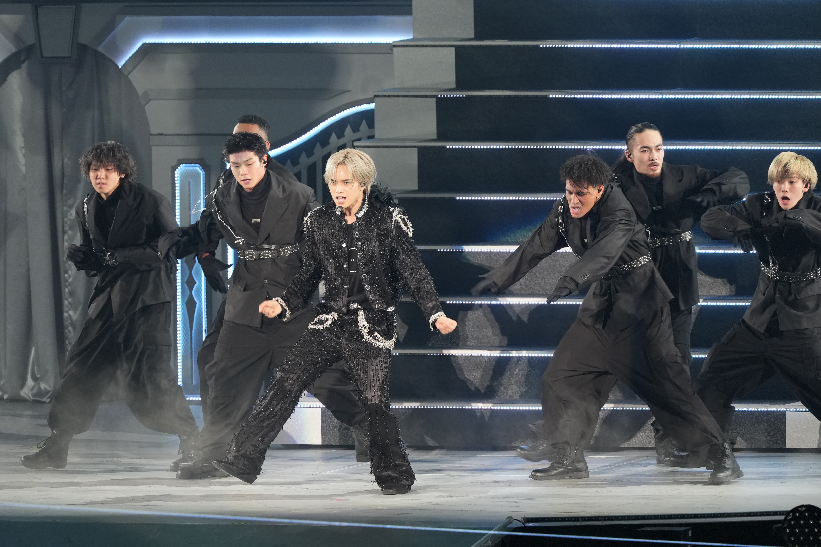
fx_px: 14366
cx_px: 410
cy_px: 274
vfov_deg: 2.2
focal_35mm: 630
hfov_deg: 3.3
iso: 1600
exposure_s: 1/500
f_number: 4
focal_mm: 420
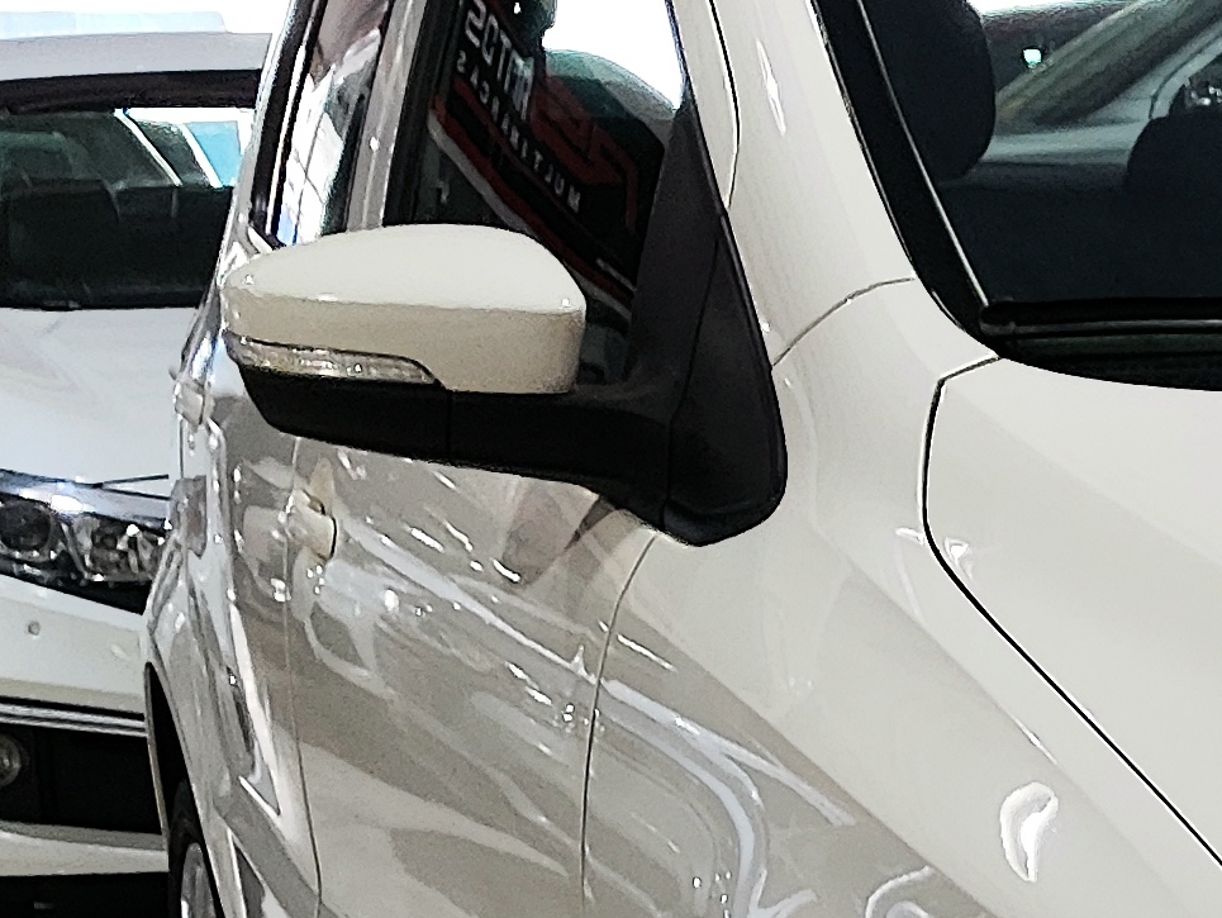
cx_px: 1842
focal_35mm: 115
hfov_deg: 15.7
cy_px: 1256
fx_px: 4062
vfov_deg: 12.4
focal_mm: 4.68
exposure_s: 1/30
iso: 118
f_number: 1.8
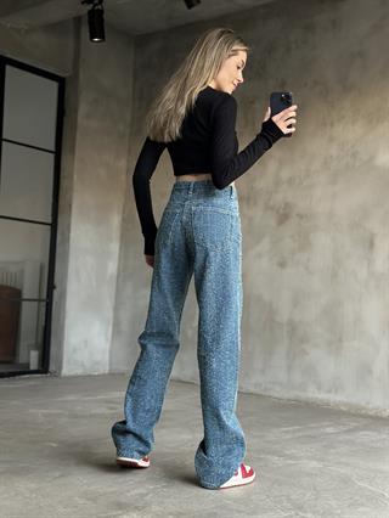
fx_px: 718
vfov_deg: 39.6
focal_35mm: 48
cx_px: 194
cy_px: 259
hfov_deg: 30.3
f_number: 1.78
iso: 320
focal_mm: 6.86
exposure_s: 1/60
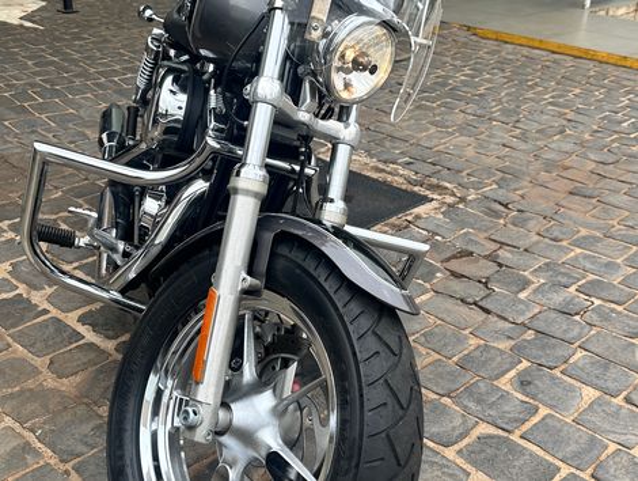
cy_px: 240
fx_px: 443
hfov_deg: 71.5
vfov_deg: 56.9
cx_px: 319
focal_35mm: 24
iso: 80
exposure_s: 1/634
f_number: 1.78
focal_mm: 6.86
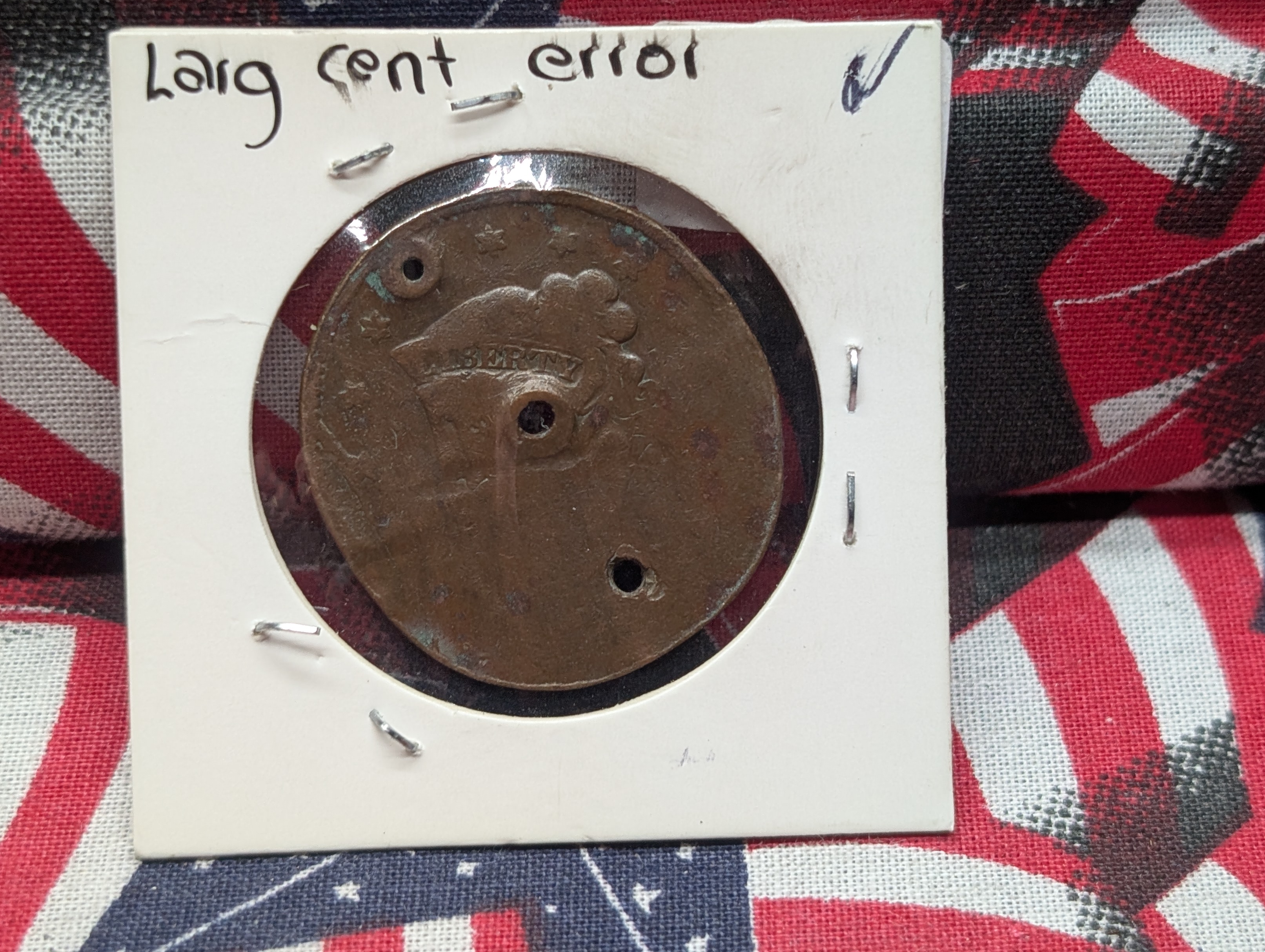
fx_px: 2269
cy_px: 405
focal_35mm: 62
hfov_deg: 31.2
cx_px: 643
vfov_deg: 23.7
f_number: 1.68
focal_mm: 6.9
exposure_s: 1/57.5
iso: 49
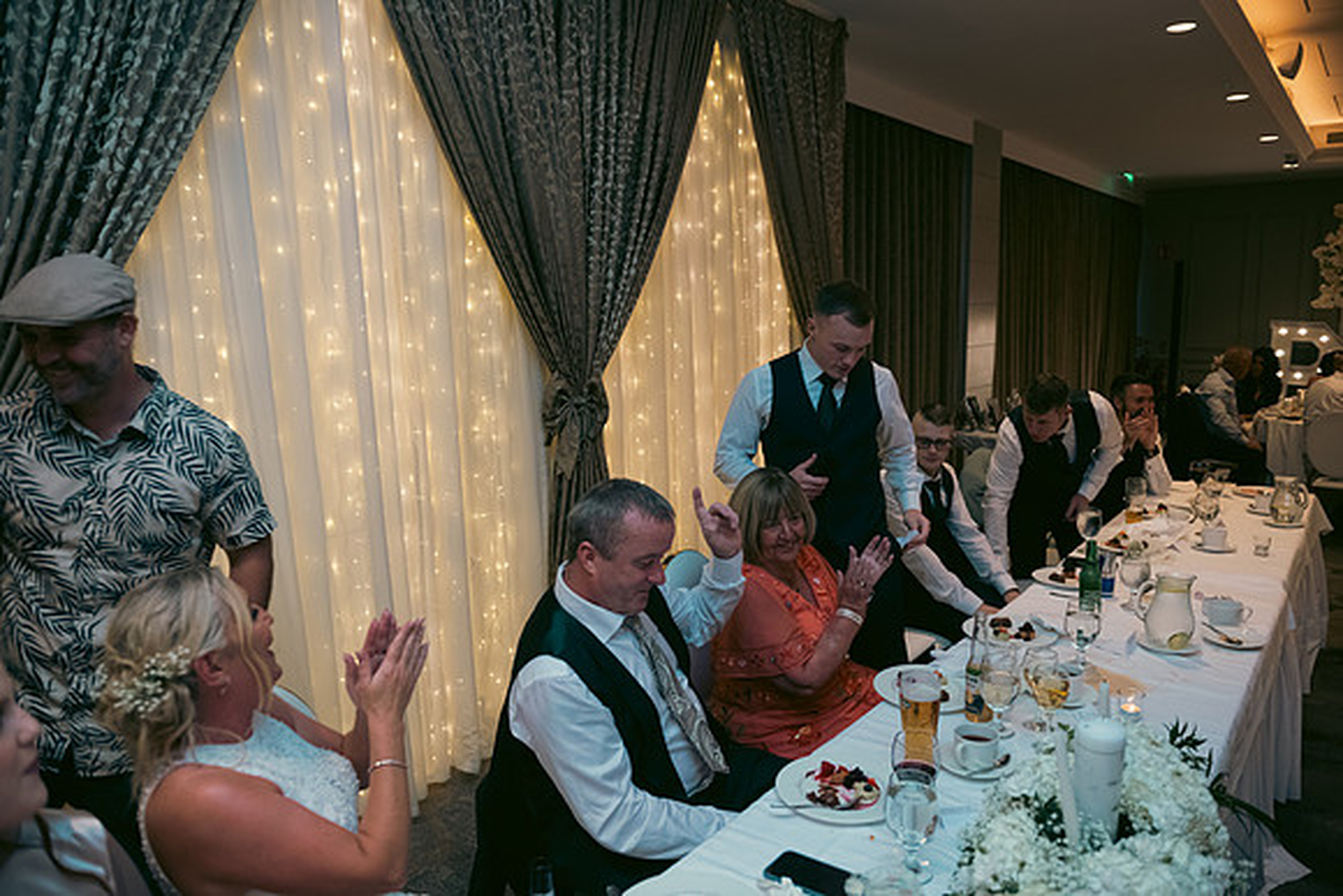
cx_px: 672
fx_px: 896
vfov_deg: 53.2
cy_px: 448
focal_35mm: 24
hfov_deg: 73.7
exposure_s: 1/160
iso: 800
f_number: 3.5
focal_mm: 24
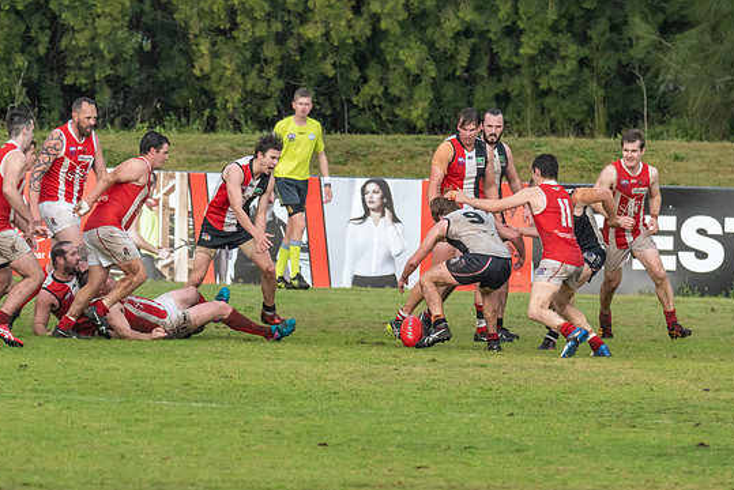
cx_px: 397
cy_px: 291
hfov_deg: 2.6
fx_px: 16462
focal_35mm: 807
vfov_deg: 1.7
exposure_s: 1/1600
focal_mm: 450
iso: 1250
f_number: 7.1
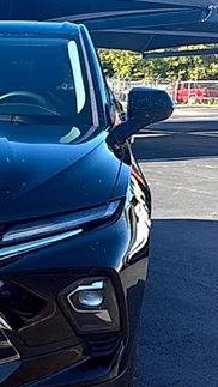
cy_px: 238
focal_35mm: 59
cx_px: -164
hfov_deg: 17.1
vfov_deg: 35.3
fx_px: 606
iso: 80
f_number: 1.78
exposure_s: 1/1522
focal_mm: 6.76
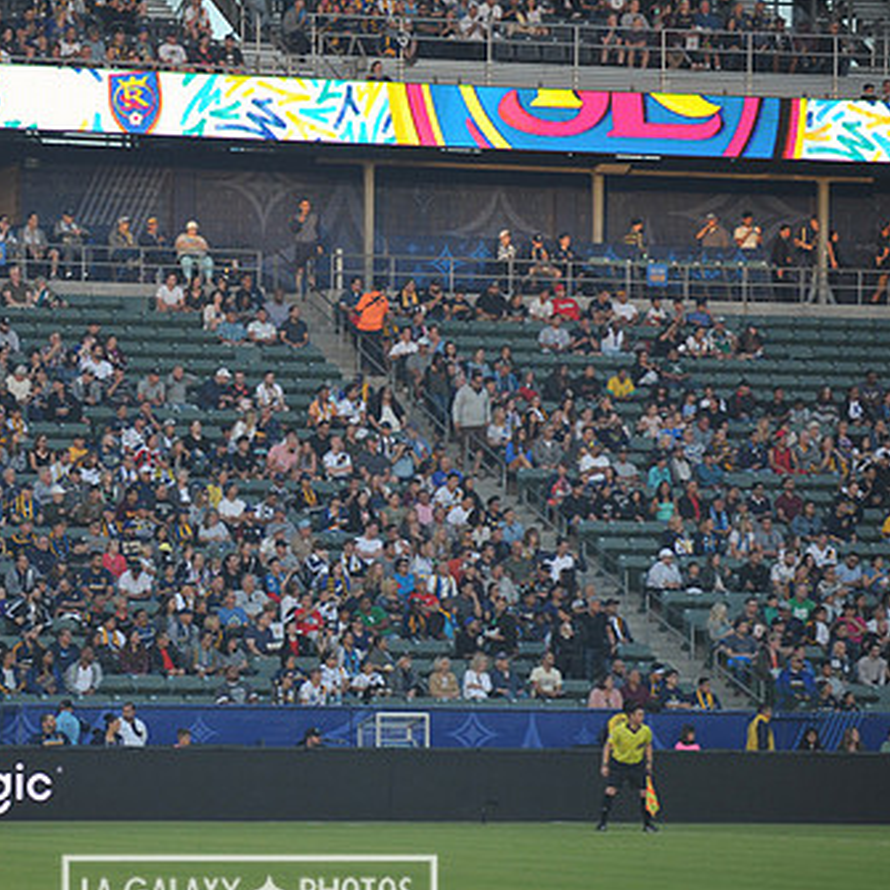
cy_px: 493
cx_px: 249
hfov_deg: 7.9
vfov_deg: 8.0
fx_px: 6399
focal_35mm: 220
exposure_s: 1/1600
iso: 800
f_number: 2.8
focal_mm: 150
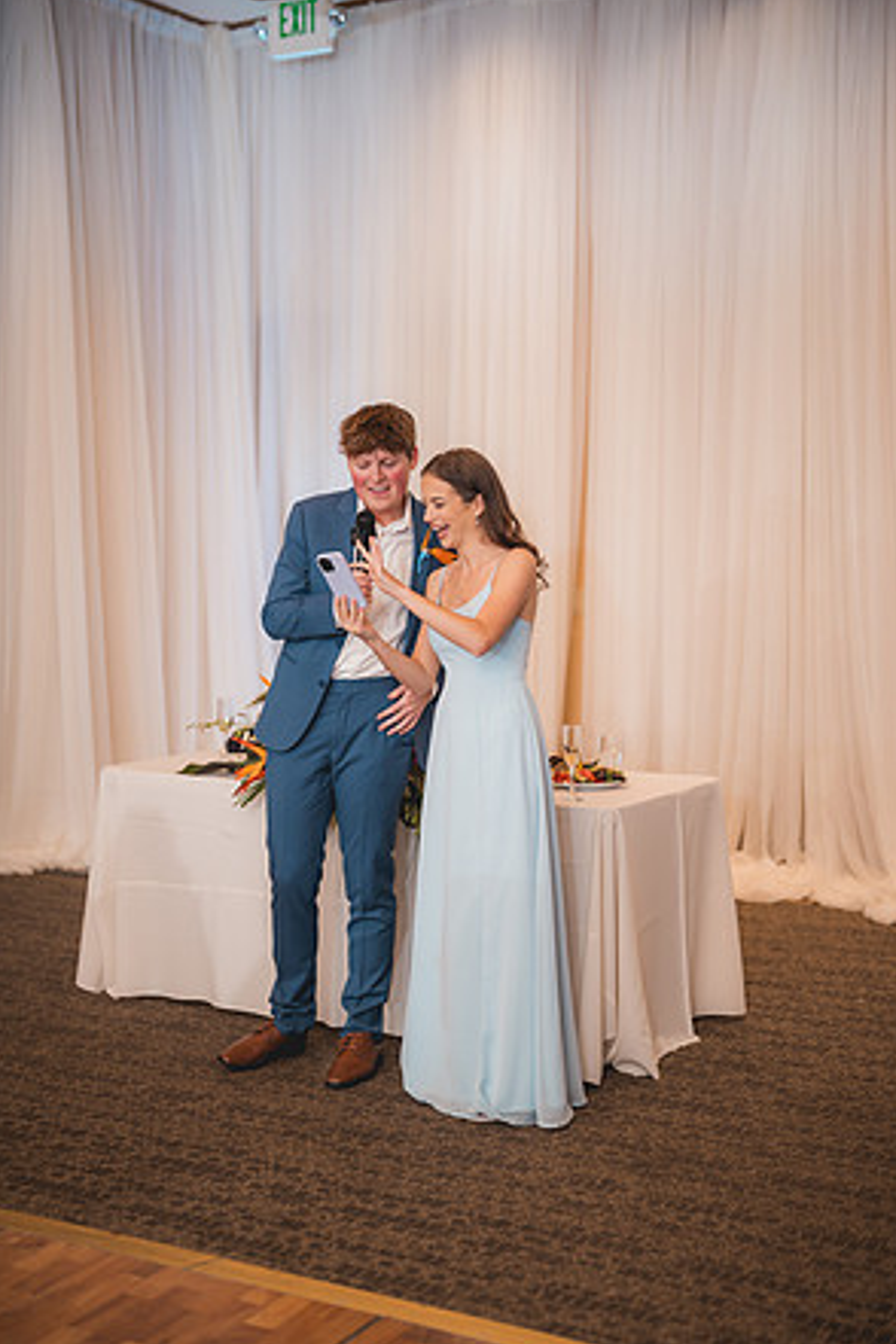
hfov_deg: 26.5
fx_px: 1904
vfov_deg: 38.9
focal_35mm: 51
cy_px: 667
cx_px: 445
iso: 200
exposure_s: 1/250
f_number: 1.2
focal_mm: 50
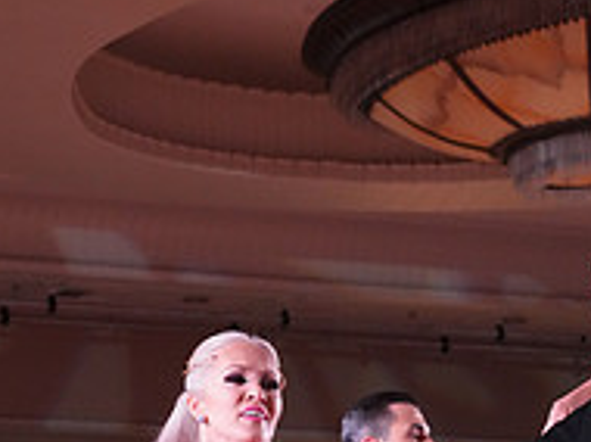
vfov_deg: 7.6
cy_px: 703
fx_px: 3257
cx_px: 487
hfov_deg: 10.3
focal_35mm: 191
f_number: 5
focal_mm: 65
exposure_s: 1/320
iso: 5000
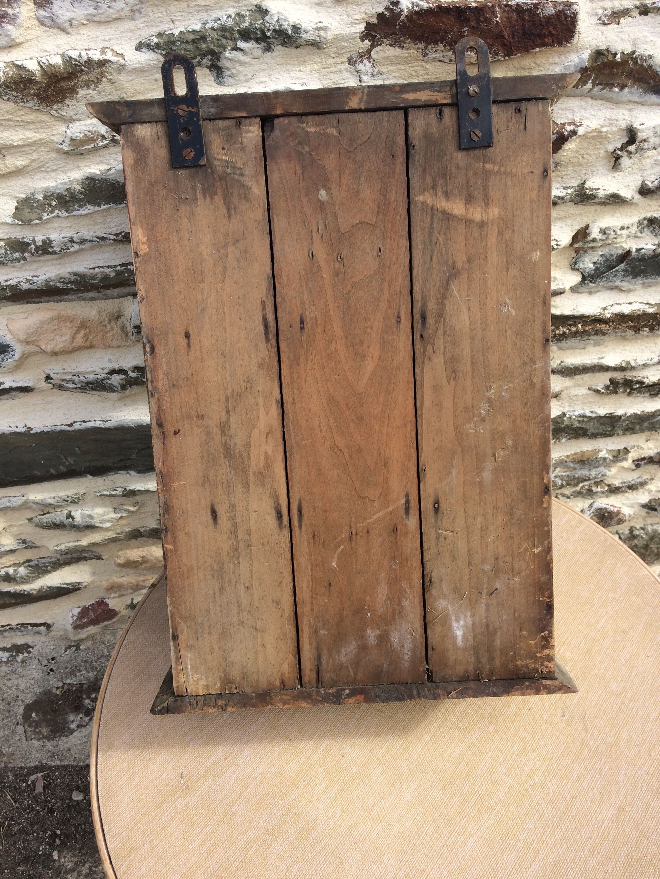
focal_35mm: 29
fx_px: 737
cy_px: 440
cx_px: 330
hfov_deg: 48.2
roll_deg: +2.4
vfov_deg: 61.7
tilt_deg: -42.7
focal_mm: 4.15
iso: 32
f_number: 2.2
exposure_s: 1/954
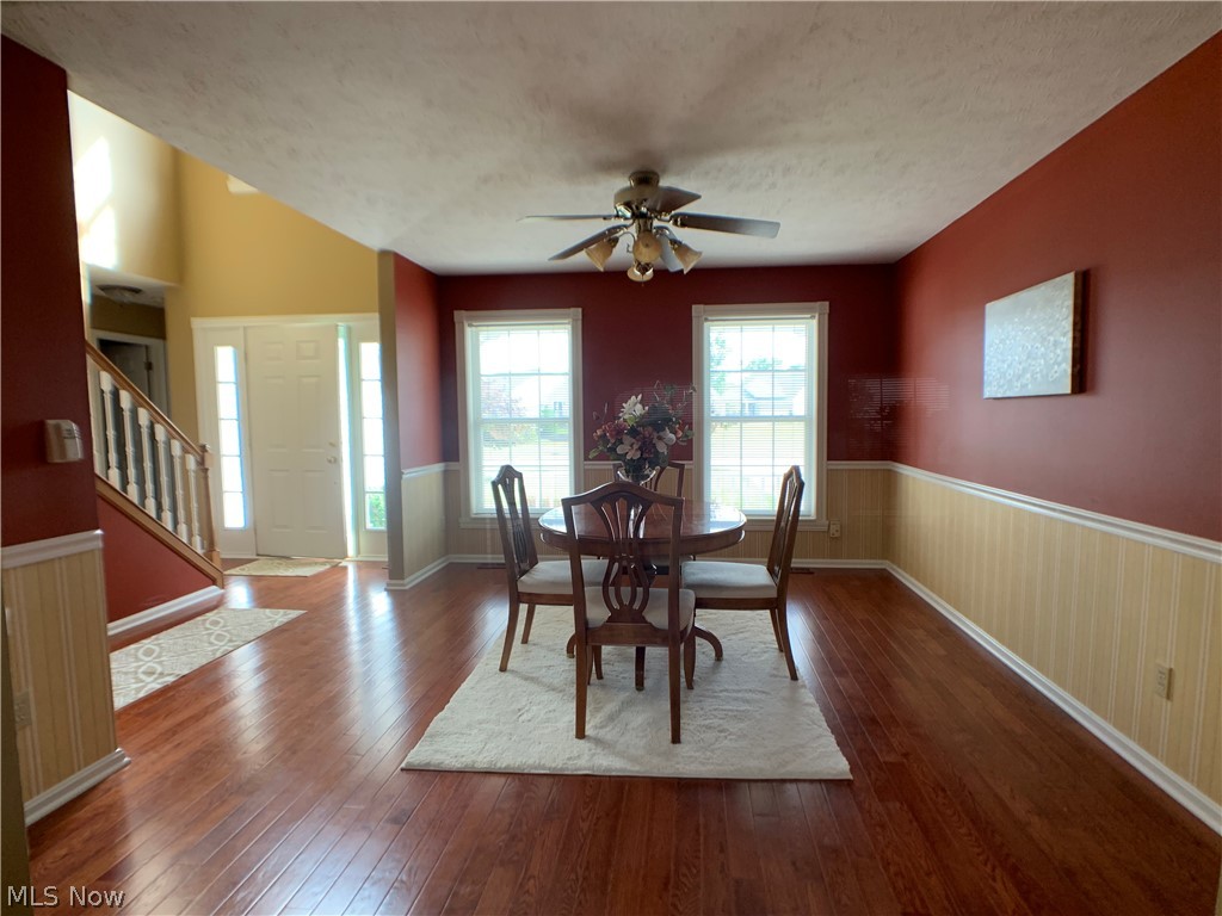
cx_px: 611
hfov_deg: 67.3
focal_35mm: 26
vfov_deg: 53.1
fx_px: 918
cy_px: 458
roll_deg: +0.3
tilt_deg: -5.3
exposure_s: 1/85
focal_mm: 4.25
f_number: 1.8
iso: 100
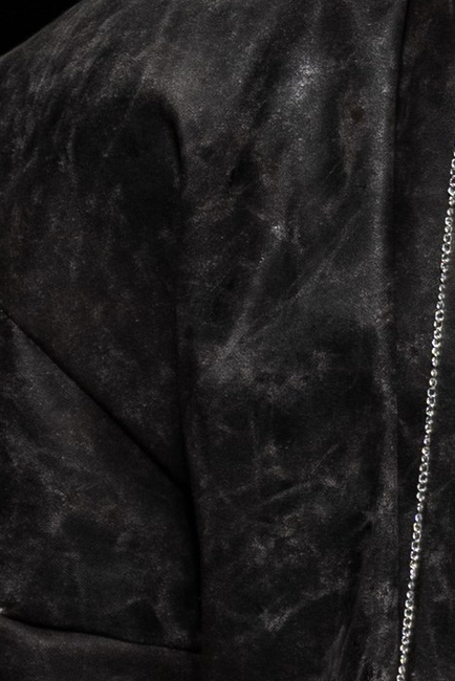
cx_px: 1096
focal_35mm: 1653
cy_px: 853
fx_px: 31302
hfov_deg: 0.8
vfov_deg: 1.2
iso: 200
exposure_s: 1/400
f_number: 2.8
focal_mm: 187.1
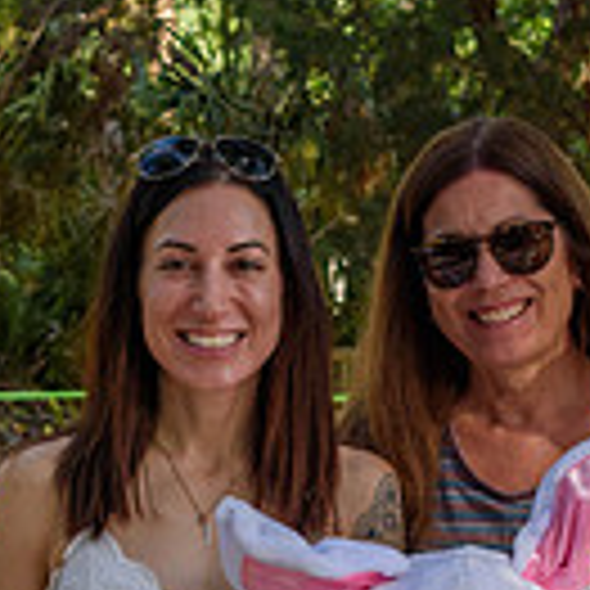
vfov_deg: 10.2
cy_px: 878
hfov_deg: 10.5
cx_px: 396
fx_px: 3201
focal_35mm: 166
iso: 200
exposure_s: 1/320
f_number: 9
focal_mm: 38
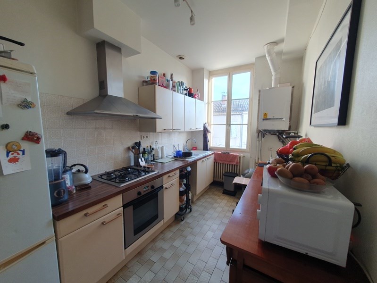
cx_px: 188
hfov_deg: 106.2
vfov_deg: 90.0
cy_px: 142
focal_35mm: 13
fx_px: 142
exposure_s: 1/50
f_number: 2.2
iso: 64
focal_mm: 1.8
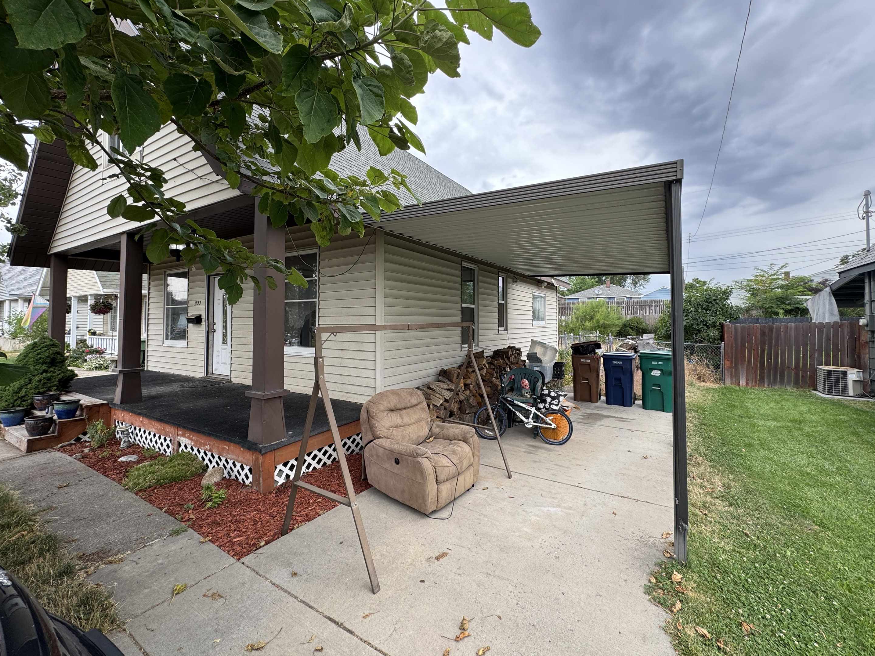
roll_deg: -0.3
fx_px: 379
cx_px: 448
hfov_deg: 98.2
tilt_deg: +1.5
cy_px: 310
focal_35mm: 15
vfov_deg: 81.7
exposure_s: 1/188
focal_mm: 2.22
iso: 40
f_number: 2.2
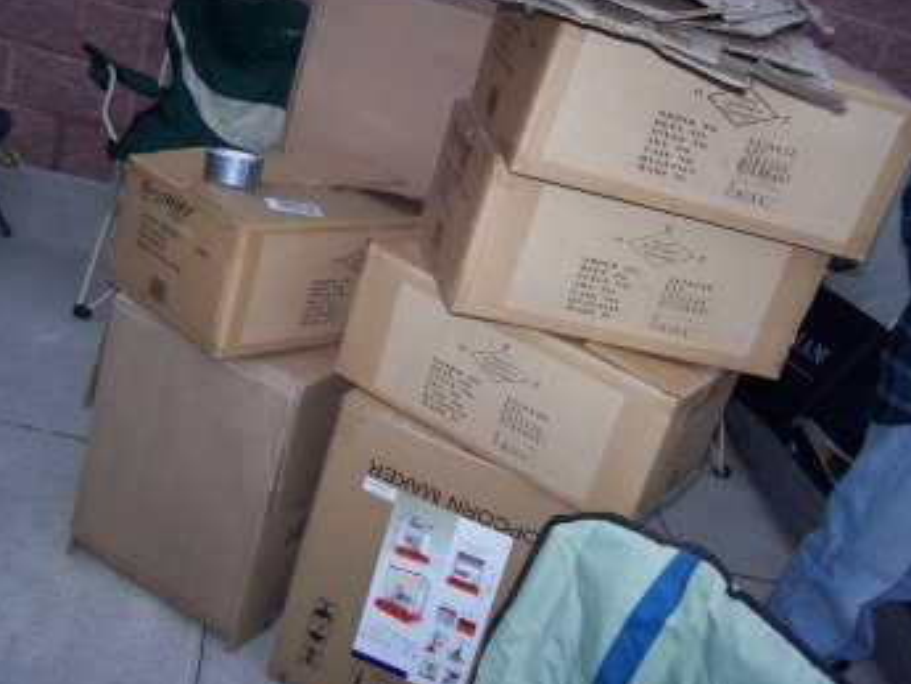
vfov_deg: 32.8
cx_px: 433
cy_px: 296
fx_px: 1158
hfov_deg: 42.9
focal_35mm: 44
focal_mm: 6.3
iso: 140
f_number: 2.8
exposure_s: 1/60
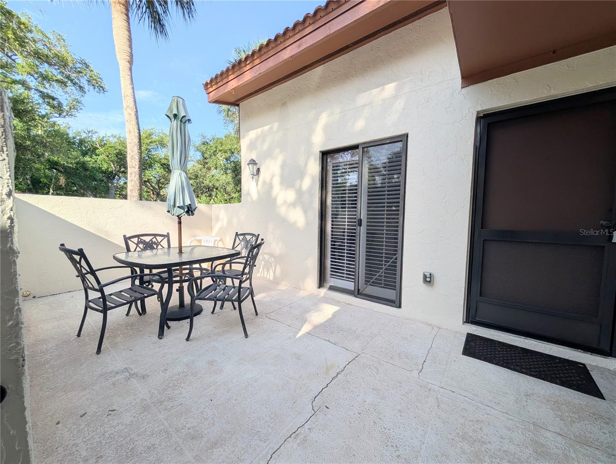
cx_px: 308
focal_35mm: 12
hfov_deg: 110.5
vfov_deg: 94.6
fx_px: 214
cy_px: 232
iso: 51
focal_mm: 2.02
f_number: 1.7
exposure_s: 1/1499
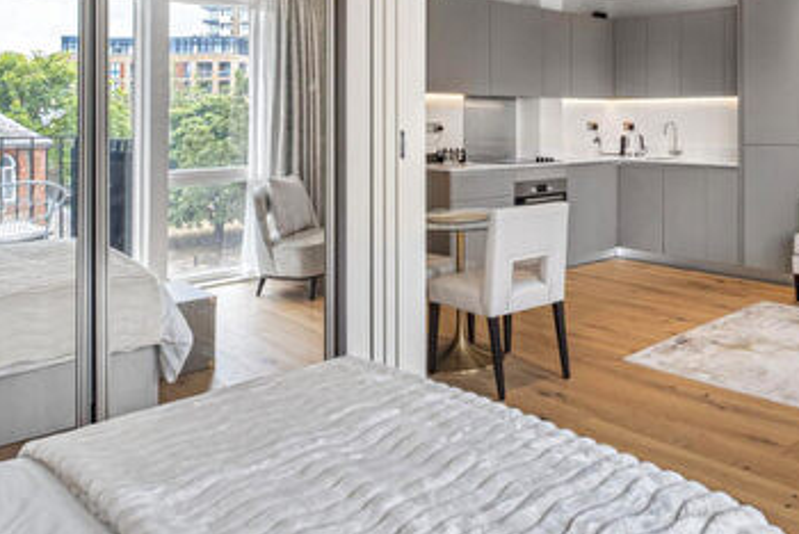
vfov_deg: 42.4
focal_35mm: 30
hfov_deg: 58.3
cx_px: 610
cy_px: 136
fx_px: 666
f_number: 9
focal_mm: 10
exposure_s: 1/20
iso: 320
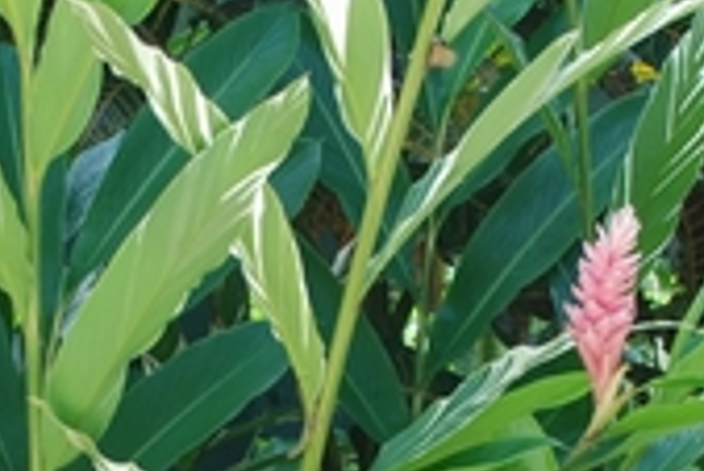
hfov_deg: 11.0
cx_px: 250
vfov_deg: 7.3
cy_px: 550
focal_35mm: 186
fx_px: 3640
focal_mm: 28
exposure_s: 1/45
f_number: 4
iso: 200
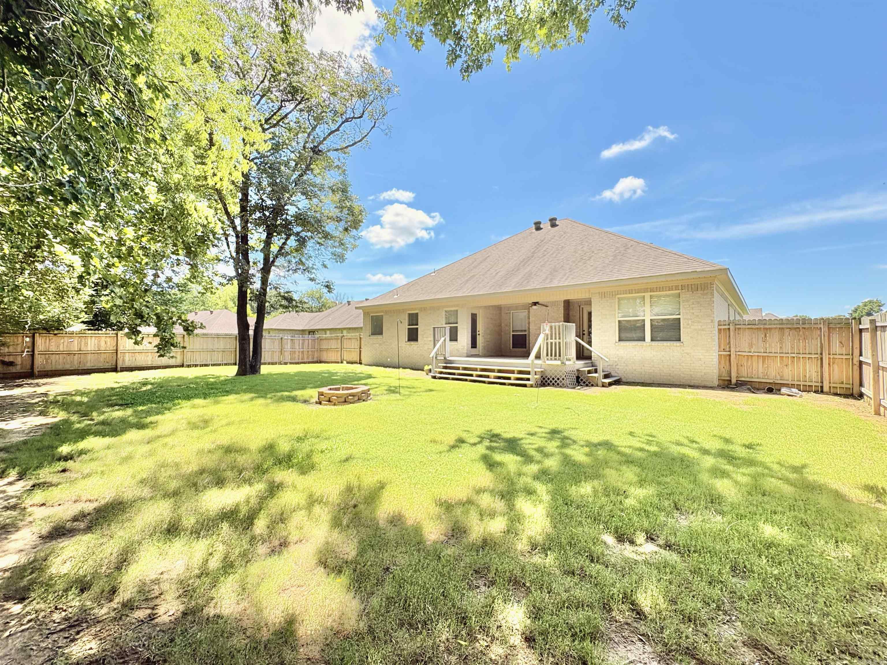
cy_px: 332
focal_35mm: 14
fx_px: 359
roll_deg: +2.1
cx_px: 444
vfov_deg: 85.7
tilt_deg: +2.5
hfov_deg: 102.1
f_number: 2.2
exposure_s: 1/274
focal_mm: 2.22
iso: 64
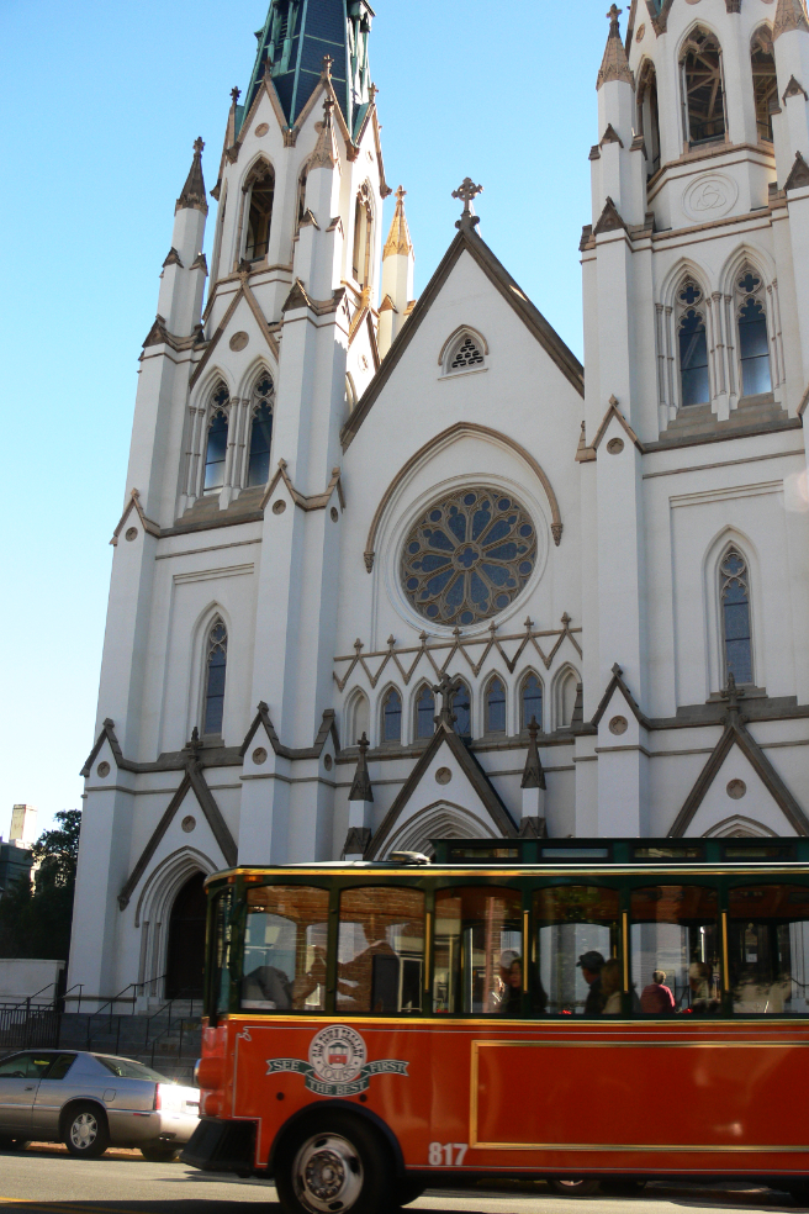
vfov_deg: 51.9
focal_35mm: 37
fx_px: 1247
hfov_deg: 35.9
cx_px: 453
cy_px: 616
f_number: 4
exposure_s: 1/125
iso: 80
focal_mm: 7.4
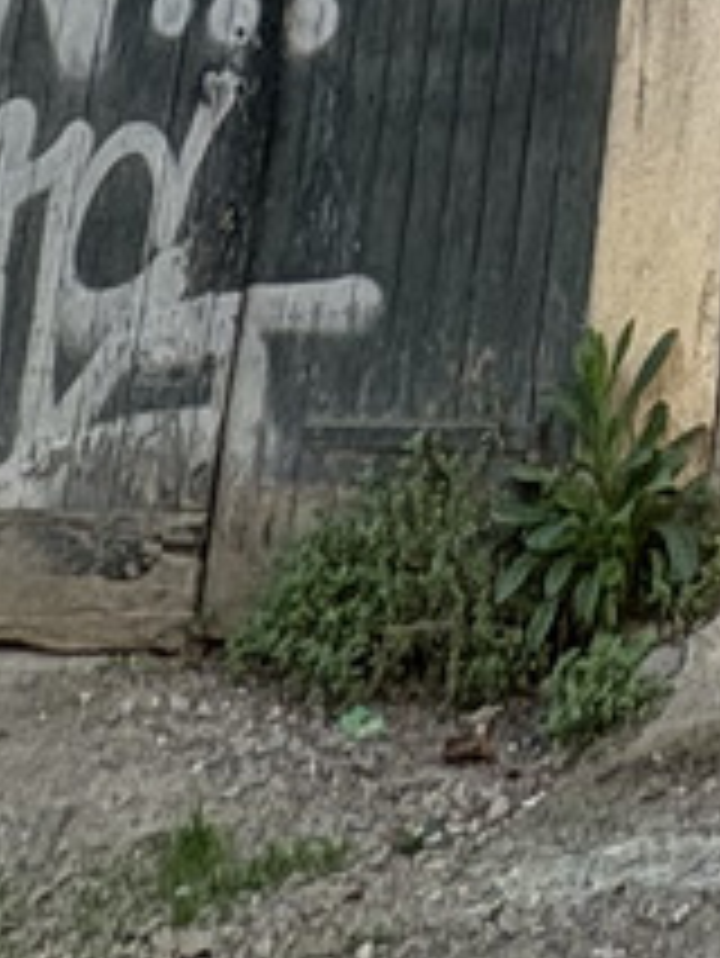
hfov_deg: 12.2
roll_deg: -0.2
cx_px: 1512
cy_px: -1992
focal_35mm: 105
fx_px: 2909
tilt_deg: +24.7
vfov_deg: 11.0
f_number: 2.2
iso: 40
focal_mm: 2.22
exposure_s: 1/167
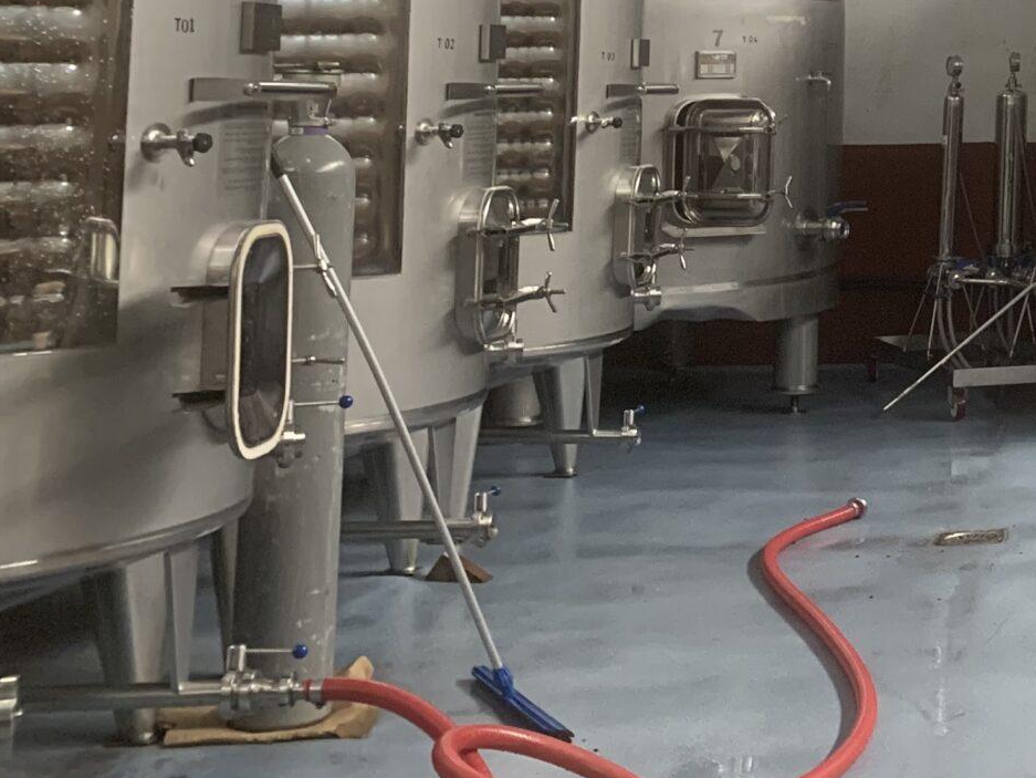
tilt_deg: +5.6
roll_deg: -0.1
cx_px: 1377
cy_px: -87
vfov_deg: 19.8
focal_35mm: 71
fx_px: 2125
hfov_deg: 23.8
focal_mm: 4.25
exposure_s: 1/60
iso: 160
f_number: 1.8
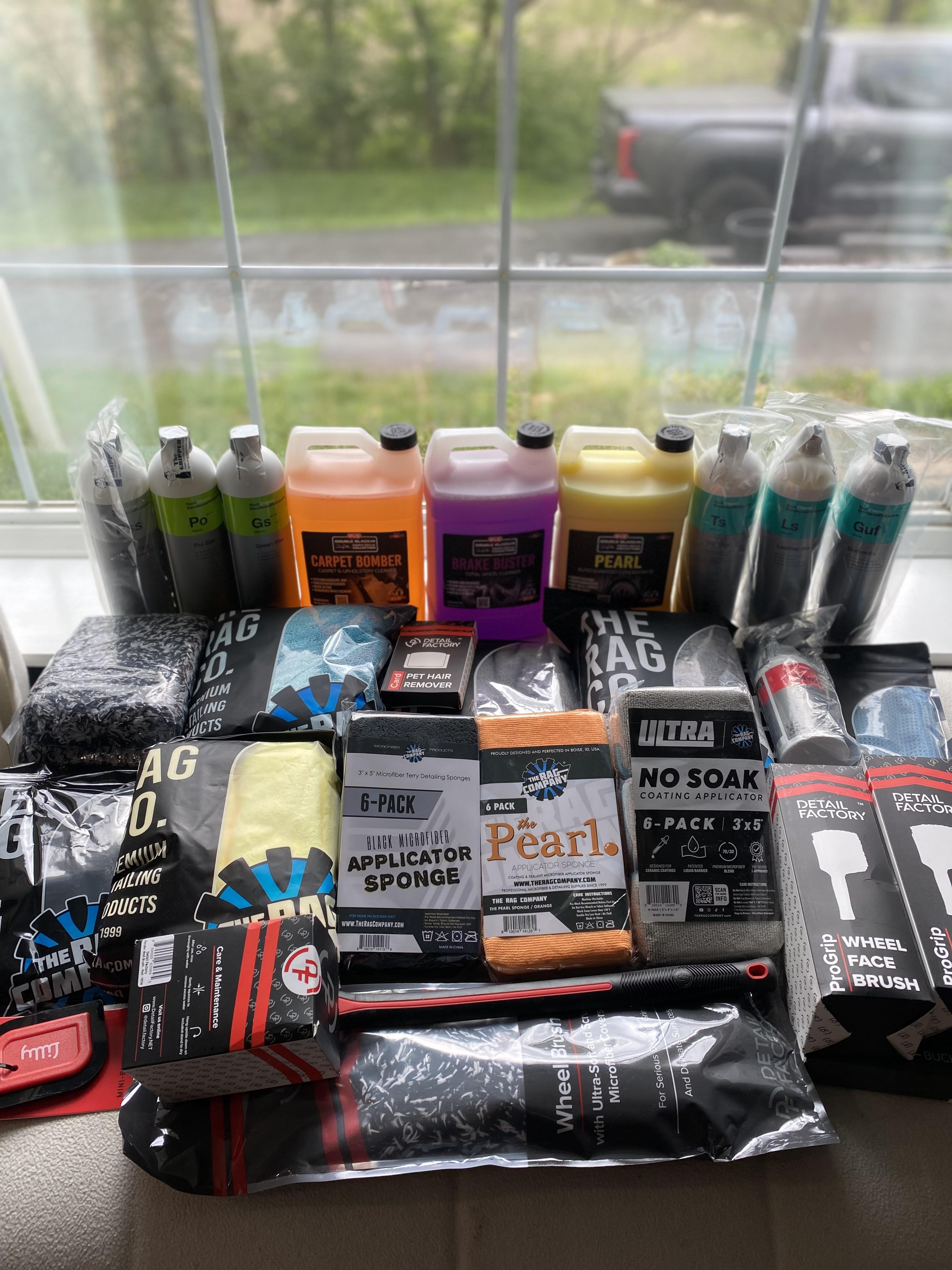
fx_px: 953
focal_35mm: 26
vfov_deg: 67.3
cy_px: 635
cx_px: 476
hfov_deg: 53.1
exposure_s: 1/204
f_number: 1.8
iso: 32
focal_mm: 4.25
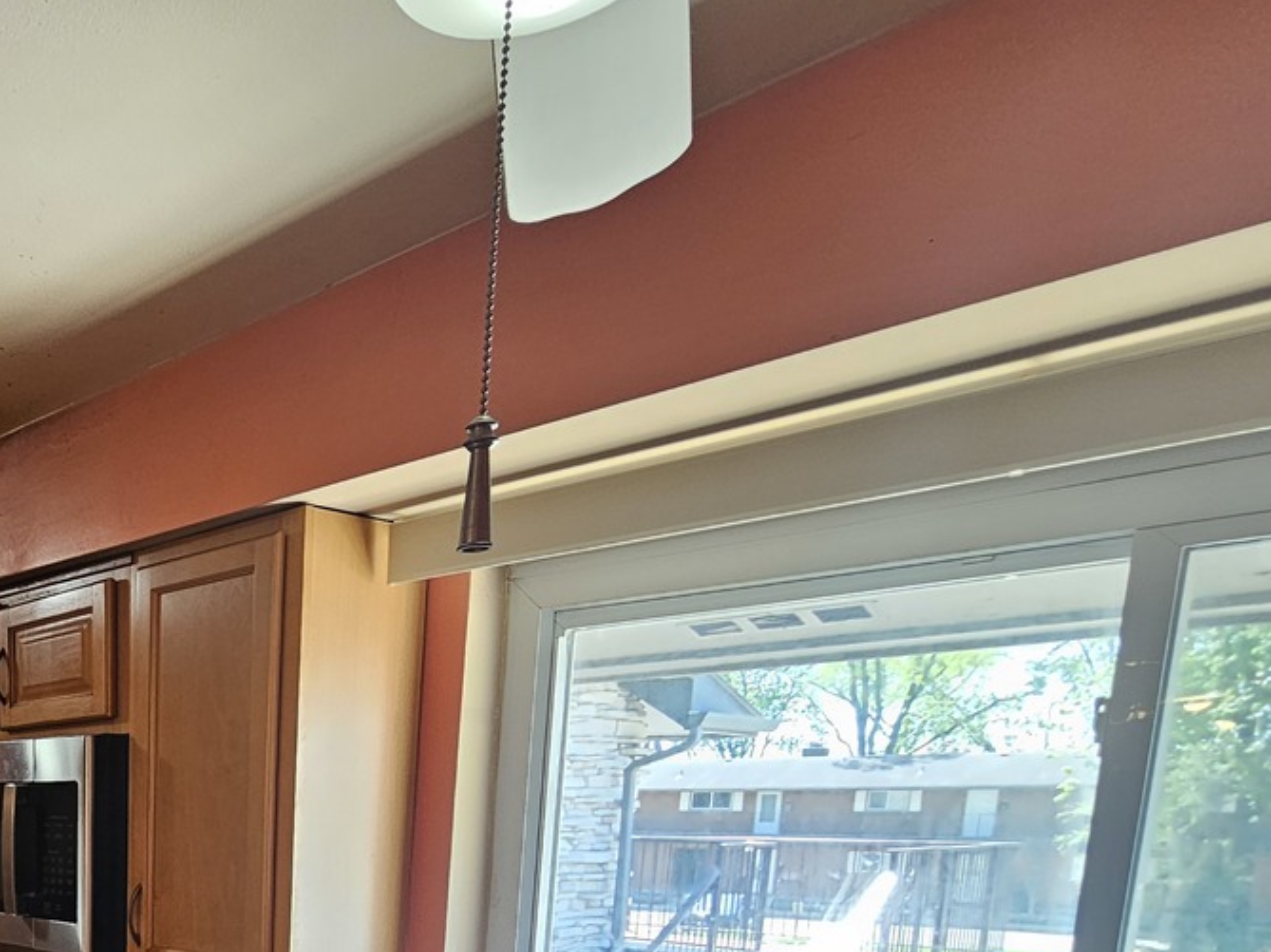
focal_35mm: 28
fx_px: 1028
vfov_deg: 41.5
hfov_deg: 50.6
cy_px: 1003
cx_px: -13
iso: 160
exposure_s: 1/60
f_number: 2.2
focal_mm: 2.2
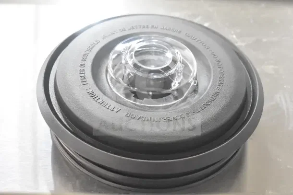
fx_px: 488
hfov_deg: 33.4
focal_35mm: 60
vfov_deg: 22.6
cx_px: 146
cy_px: 98
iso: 6400
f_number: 5.6
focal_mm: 40
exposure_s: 1/125
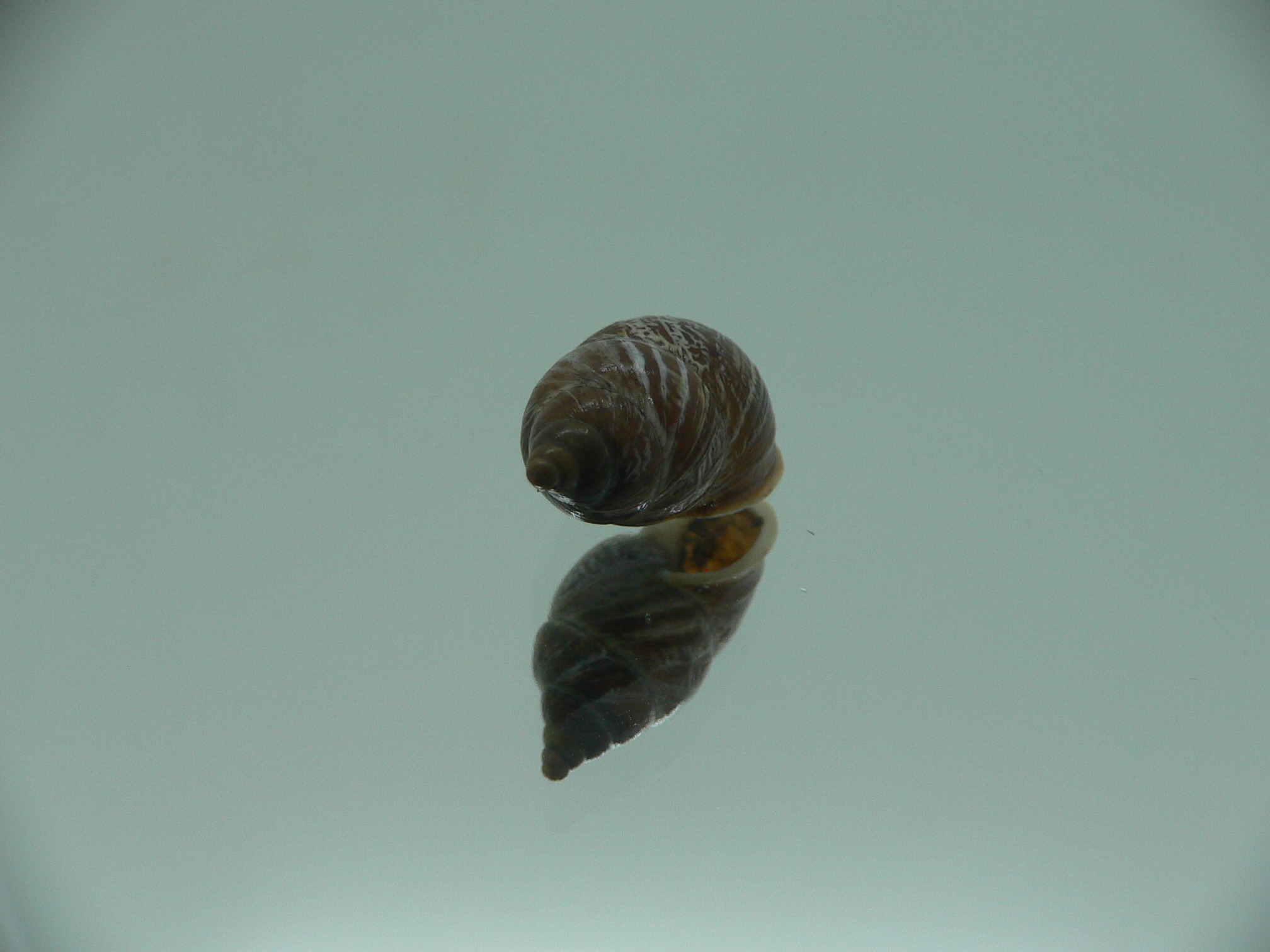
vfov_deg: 40.7
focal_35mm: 35
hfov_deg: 52.6
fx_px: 1284
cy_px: 476
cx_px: 635
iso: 80
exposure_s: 1/60
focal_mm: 4.6
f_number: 2.8
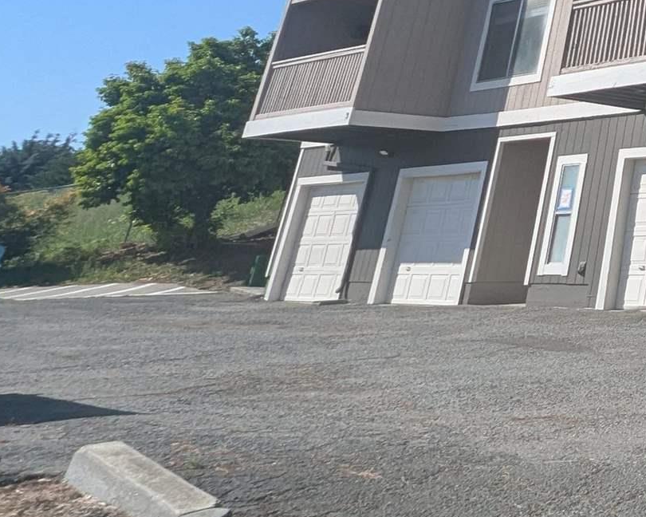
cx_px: 1021
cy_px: -173
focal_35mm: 48
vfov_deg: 26.3
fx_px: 918
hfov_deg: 25.8
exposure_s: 1/1513
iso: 49
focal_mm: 1.95
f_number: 2.2
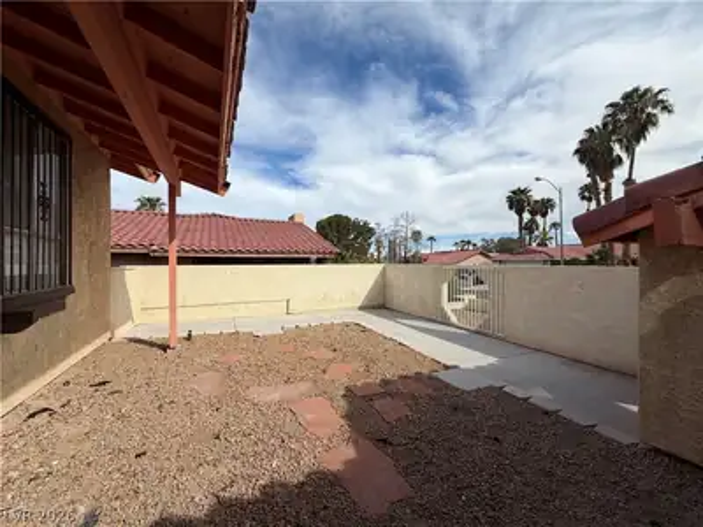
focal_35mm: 14
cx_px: 352
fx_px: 284
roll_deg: +0.0
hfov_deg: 102.1
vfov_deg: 85.7
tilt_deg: +1.1
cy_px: 264
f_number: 2.2
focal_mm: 2.22
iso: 20
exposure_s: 1/1145
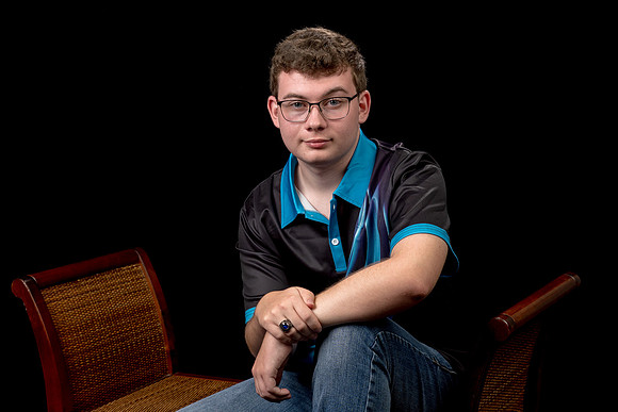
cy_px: 206
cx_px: 309
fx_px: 687
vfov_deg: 33.4
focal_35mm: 40
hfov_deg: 48.4
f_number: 5
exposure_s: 1/160
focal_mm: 40
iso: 100
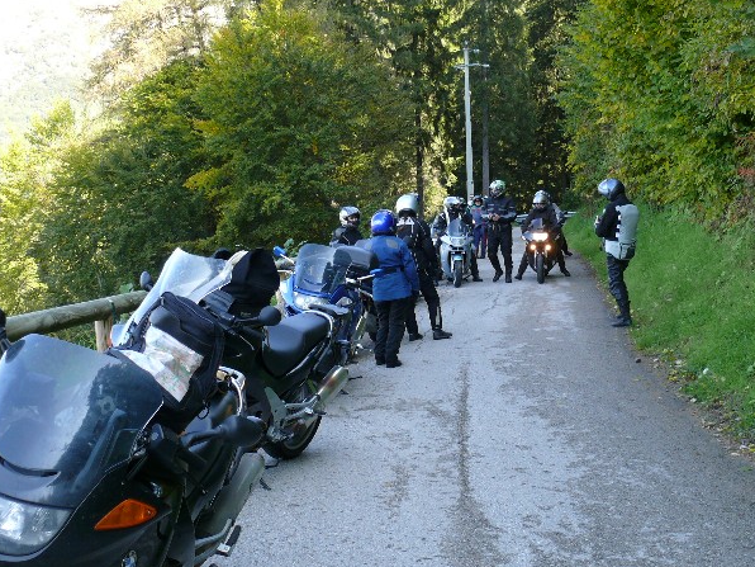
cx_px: 394
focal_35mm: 47
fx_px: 1025
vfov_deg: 30.9
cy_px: 284
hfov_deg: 40.4
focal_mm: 7.4
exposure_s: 1/125
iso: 100
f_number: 2.8
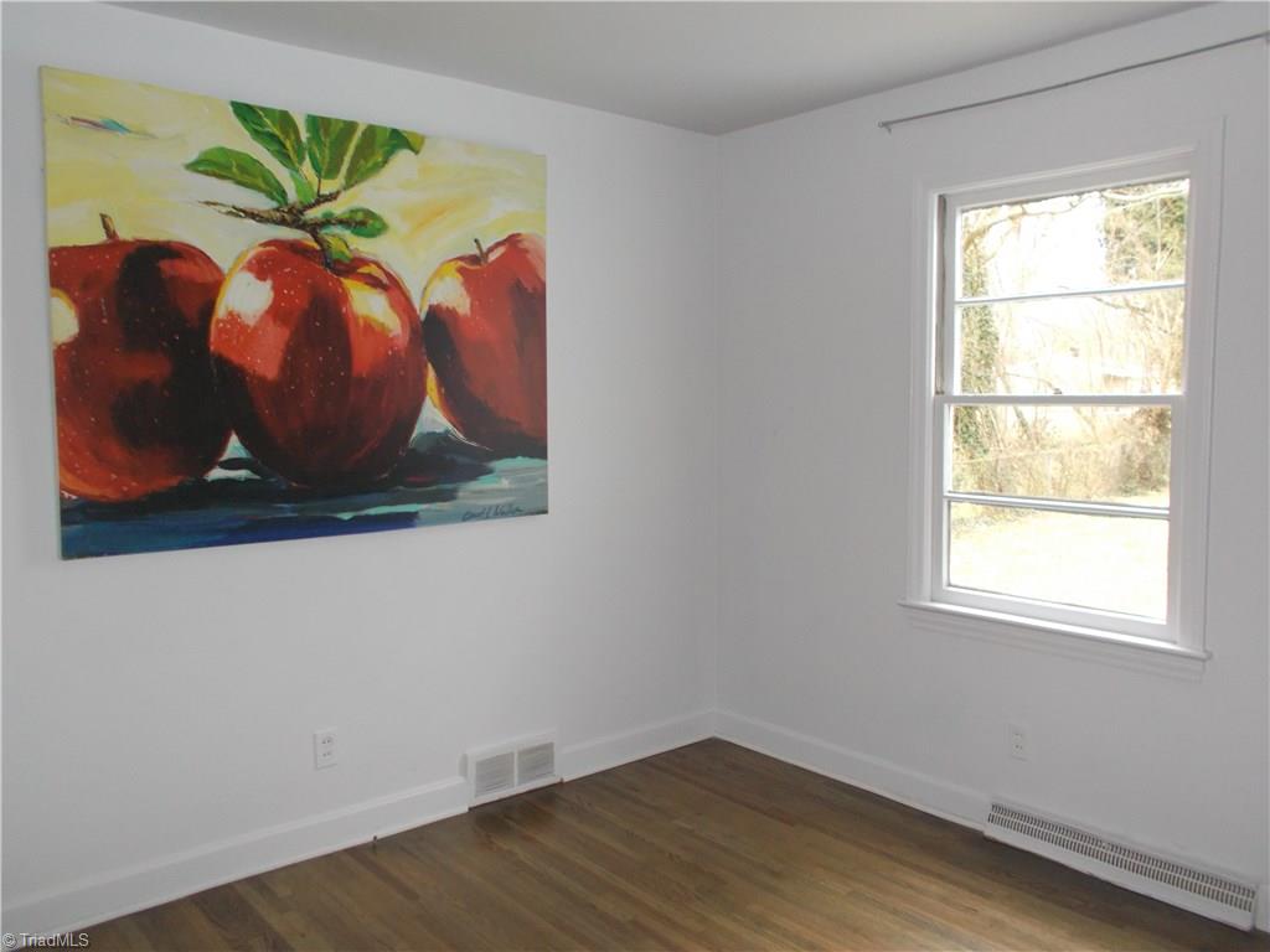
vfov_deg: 46.8
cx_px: 635
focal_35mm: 30
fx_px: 1101
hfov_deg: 60.0
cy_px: 476
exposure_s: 1/25
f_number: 3.4
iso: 200
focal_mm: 5.3
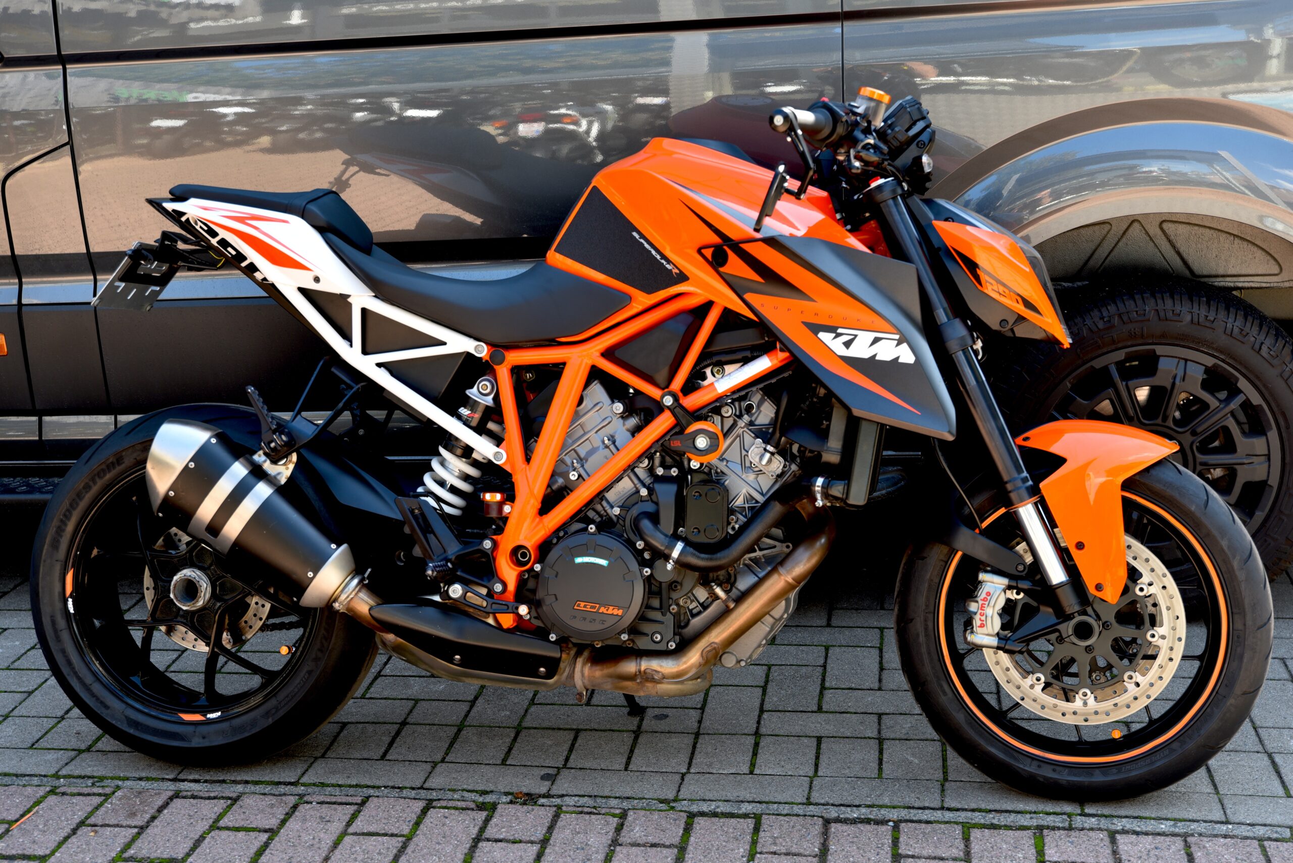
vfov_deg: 27.0
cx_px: 646
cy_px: 432
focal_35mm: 50
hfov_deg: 39.6
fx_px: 1796
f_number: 4.5
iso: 100
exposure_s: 1/80
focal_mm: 50
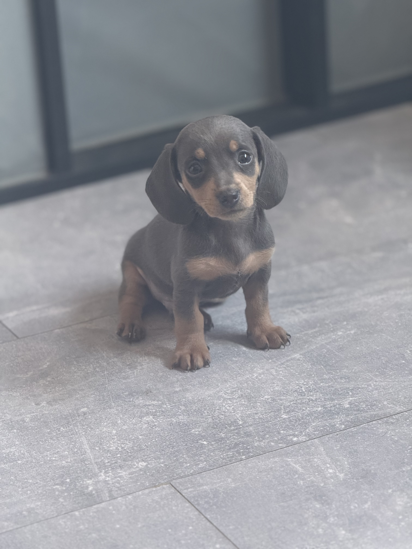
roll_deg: +2.8
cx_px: 206
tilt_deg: -21.9
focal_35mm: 120
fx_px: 1904
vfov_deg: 16.4
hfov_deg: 12.3
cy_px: 274
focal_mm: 15.66
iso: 320
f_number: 2.8
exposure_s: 1/57
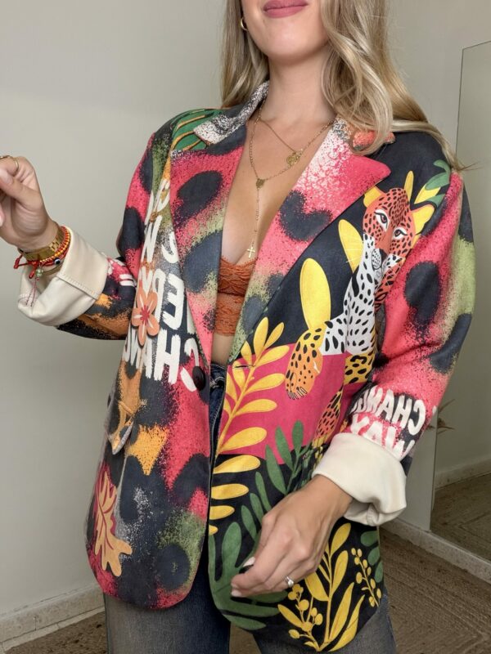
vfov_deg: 60.0
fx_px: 567
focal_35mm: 30
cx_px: 246
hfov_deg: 46.8
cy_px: 327
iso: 80
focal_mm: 2.71
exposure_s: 1/60
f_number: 1.9
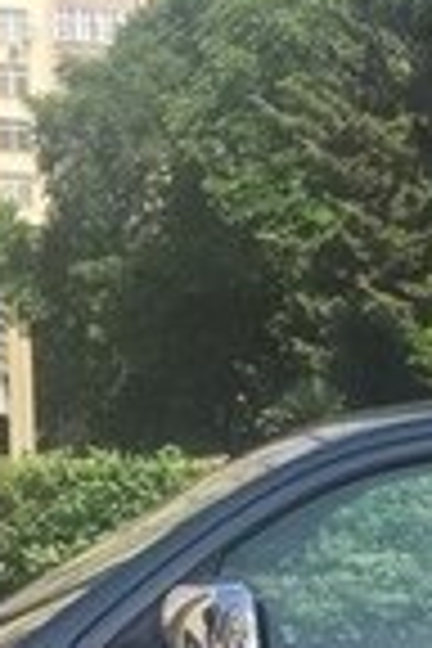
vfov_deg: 14.3
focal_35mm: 138
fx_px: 2484
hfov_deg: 9.5
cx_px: 778
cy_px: 830
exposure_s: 1/1130
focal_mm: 4.15
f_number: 2.2
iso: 32
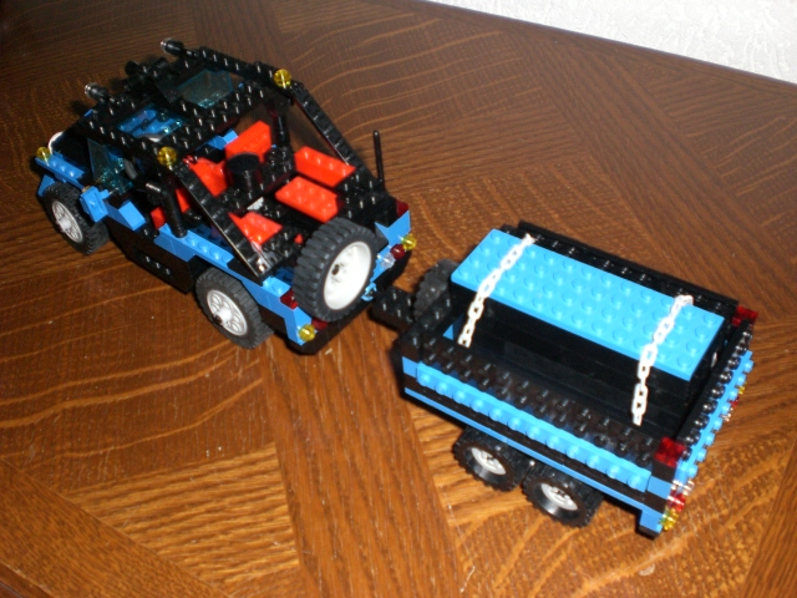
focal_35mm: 38
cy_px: 299
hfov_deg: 49.0
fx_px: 875
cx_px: 398
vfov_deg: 37.7
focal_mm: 6.3
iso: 200
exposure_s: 1/60
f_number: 3.1
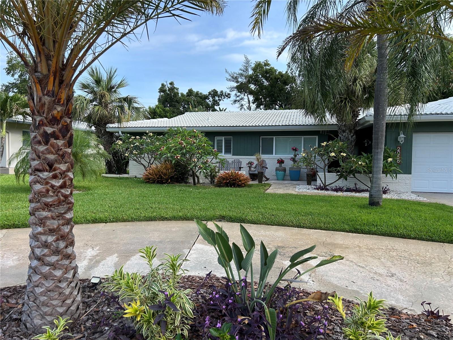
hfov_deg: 67.3
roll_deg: -0.3
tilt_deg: -3.9
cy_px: 170
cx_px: 226
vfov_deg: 53.1
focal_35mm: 26
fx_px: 340
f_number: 1.5
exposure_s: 1/1377
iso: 50
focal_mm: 5.7
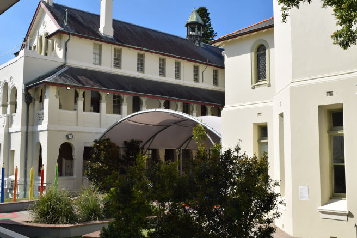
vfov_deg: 32.2
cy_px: 118
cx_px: 176
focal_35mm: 42
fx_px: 412
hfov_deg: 46.9
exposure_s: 1/200
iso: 100
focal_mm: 27
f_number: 10
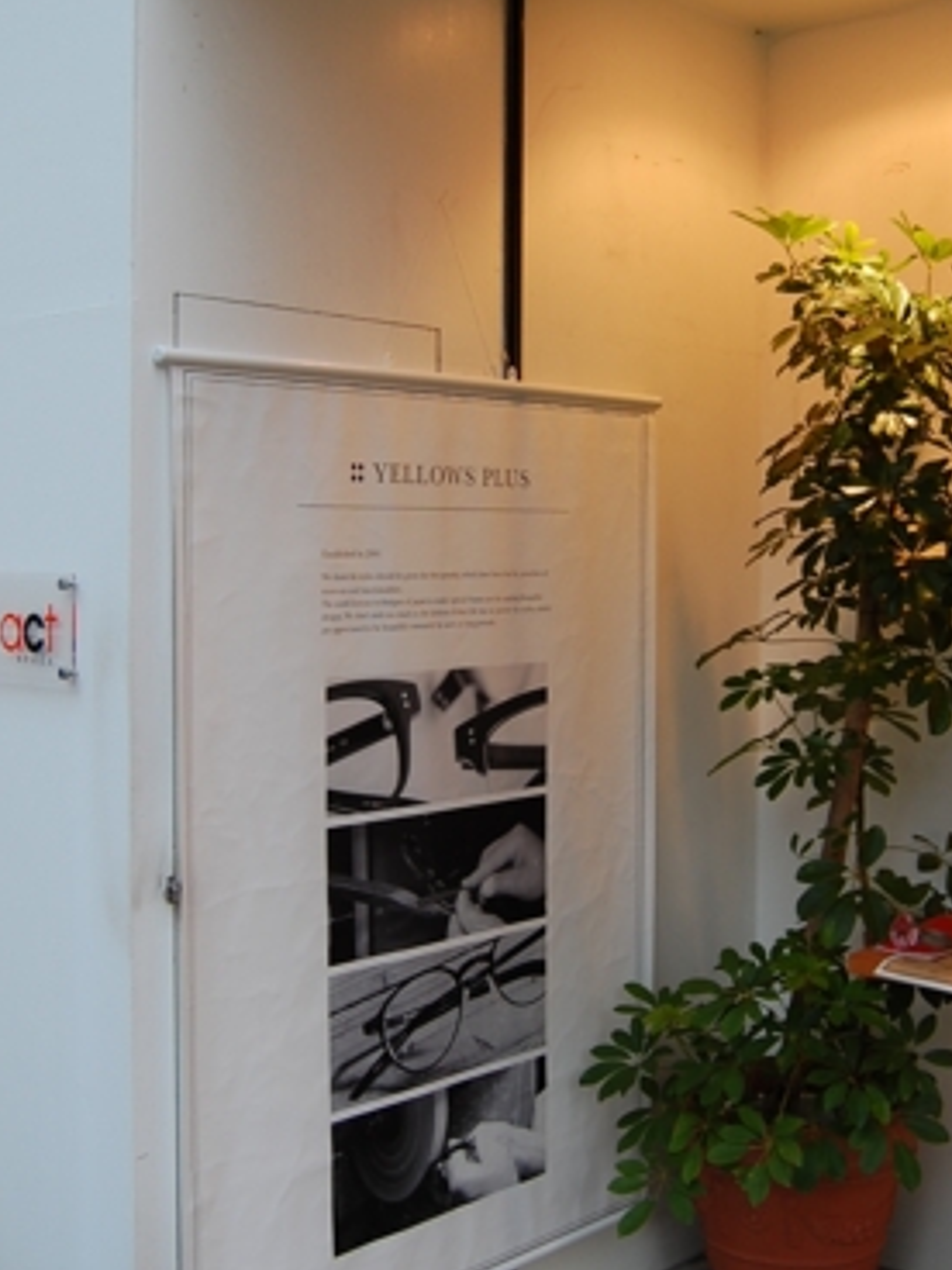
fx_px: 1650
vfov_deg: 42.0
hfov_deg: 32.2
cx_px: 514
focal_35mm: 45
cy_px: 587
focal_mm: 18
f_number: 4
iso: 200
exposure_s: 1/30
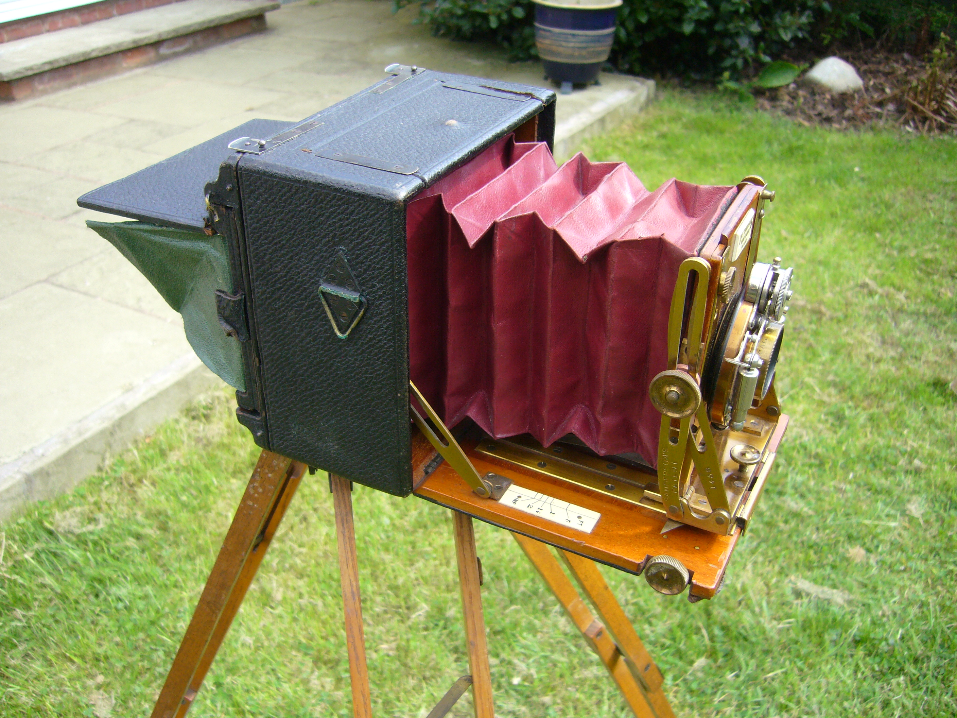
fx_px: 968
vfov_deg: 40.7
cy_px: 359
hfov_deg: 52.6
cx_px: 478
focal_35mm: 35
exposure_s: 1/320
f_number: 2.8
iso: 100
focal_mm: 5.8
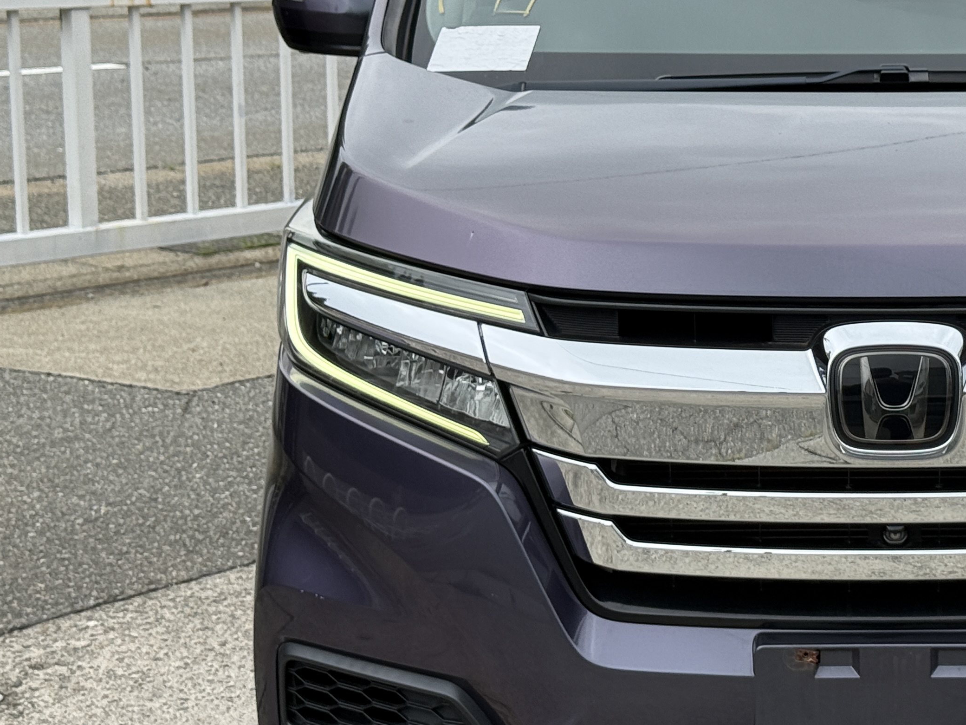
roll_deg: -1.1
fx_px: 2595
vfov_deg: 15.9
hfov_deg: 20.6
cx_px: 881
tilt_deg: -9.1
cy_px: 285
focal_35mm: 93
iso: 64
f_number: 1.78
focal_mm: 6.76
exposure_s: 1/1242
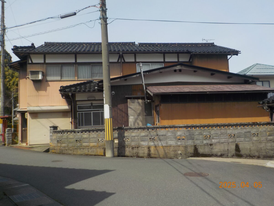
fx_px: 237
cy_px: 103
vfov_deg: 46.8
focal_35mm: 30
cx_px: 137
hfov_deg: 60.0
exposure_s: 1/1000
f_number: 3.3
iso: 125
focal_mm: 4.1
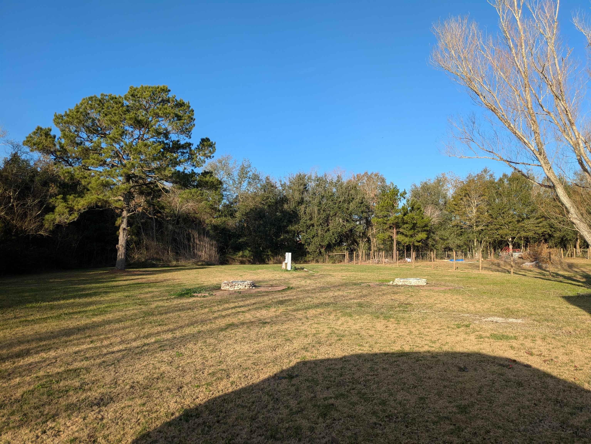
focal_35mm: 25
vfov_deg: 54.9
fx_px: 427
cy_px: 222
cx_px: 296
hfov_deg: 69.4
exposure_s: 1/1292
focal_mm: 5.43
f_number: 1.89
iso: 50
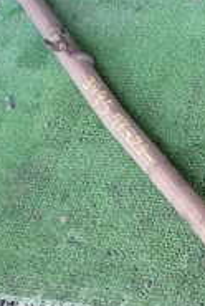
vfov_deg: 19.4
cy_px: 329
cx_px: 486
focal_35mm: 101
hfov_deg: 11.4
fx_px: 859
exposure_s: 1/80
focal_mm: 5.4
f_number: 2.3
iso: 200
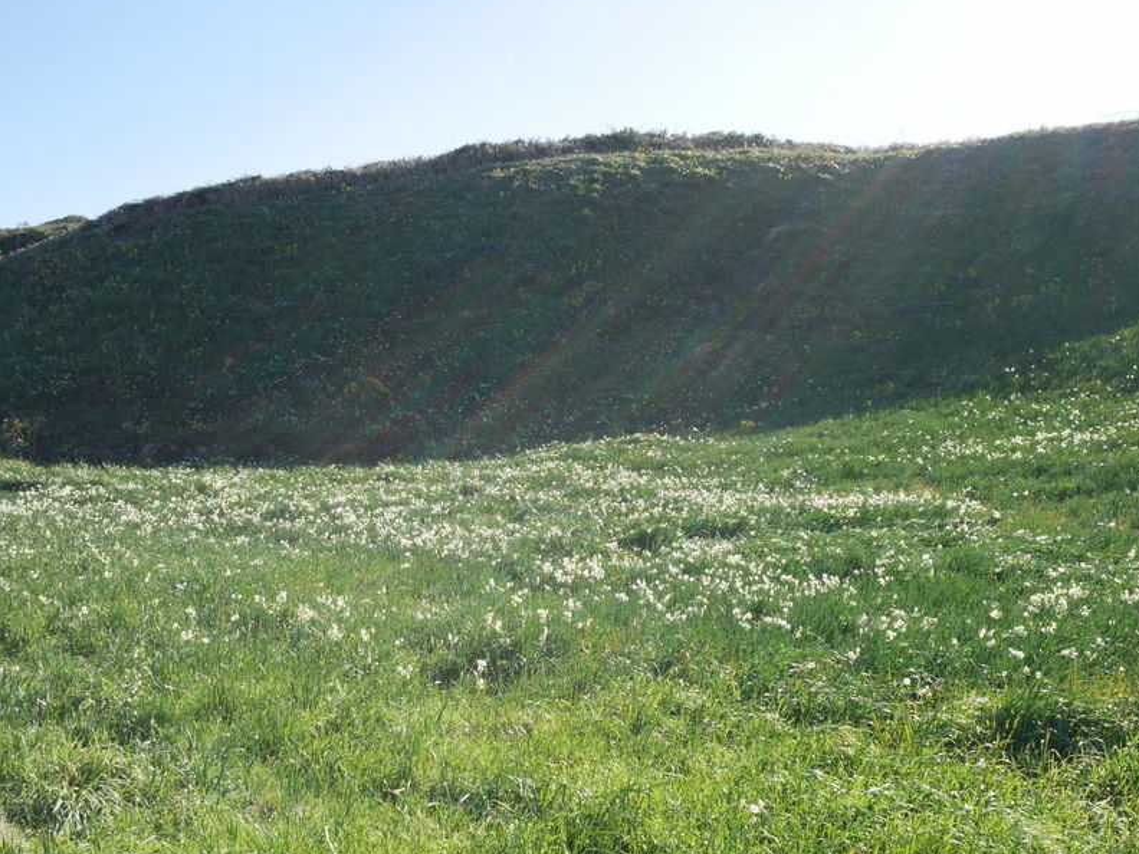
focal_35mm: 35
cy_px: 424
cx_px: 562
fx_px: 1152
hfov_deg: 52.6
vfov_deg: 40.7
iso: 200
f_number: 8
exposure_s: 1/200
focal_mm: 17
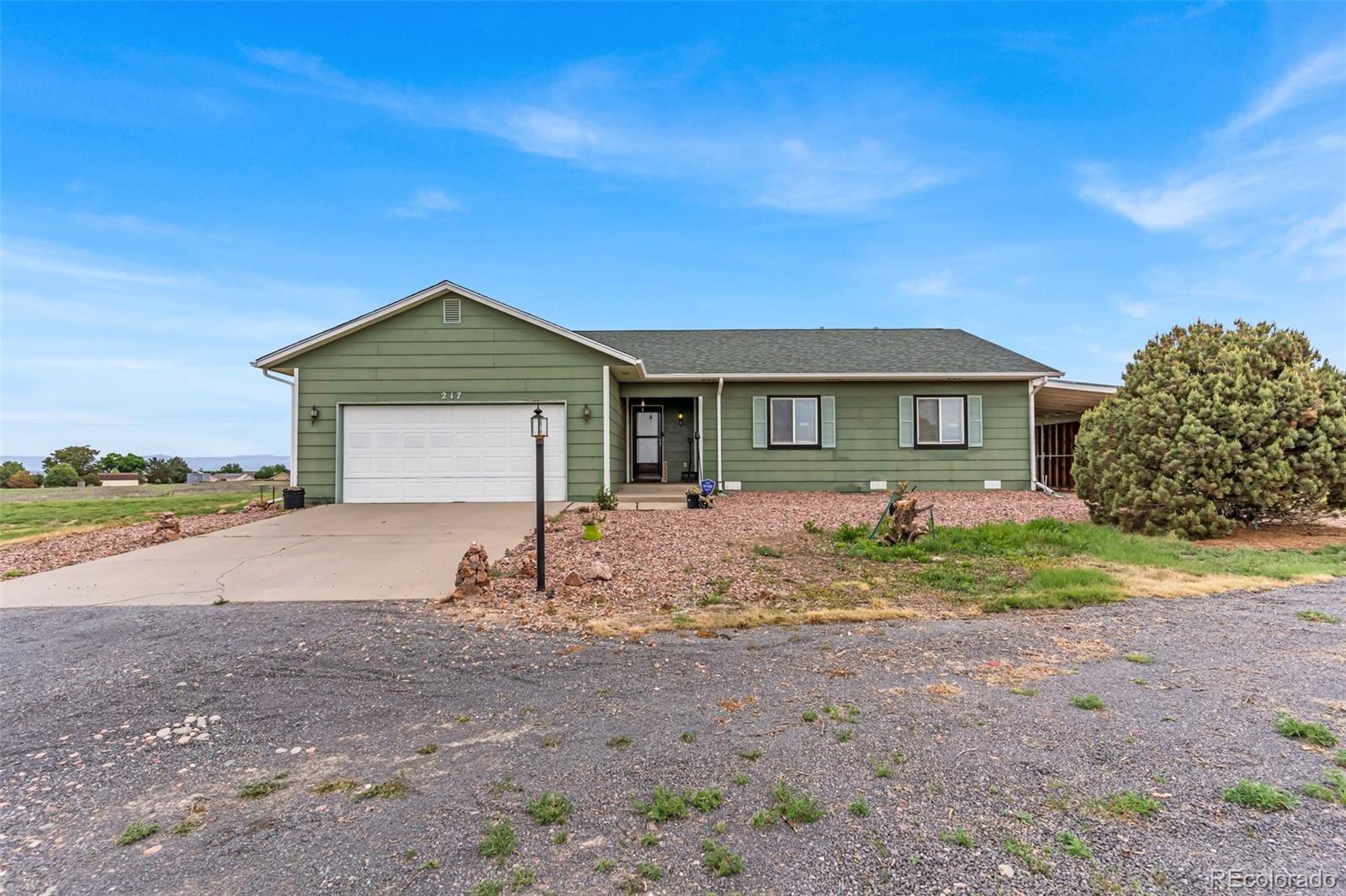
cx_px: 673
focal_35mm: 17
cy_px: 448
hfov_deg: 93.3
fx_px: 635
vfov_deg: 70.4
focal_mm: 17
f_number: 8
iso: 800
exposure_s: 1/1600
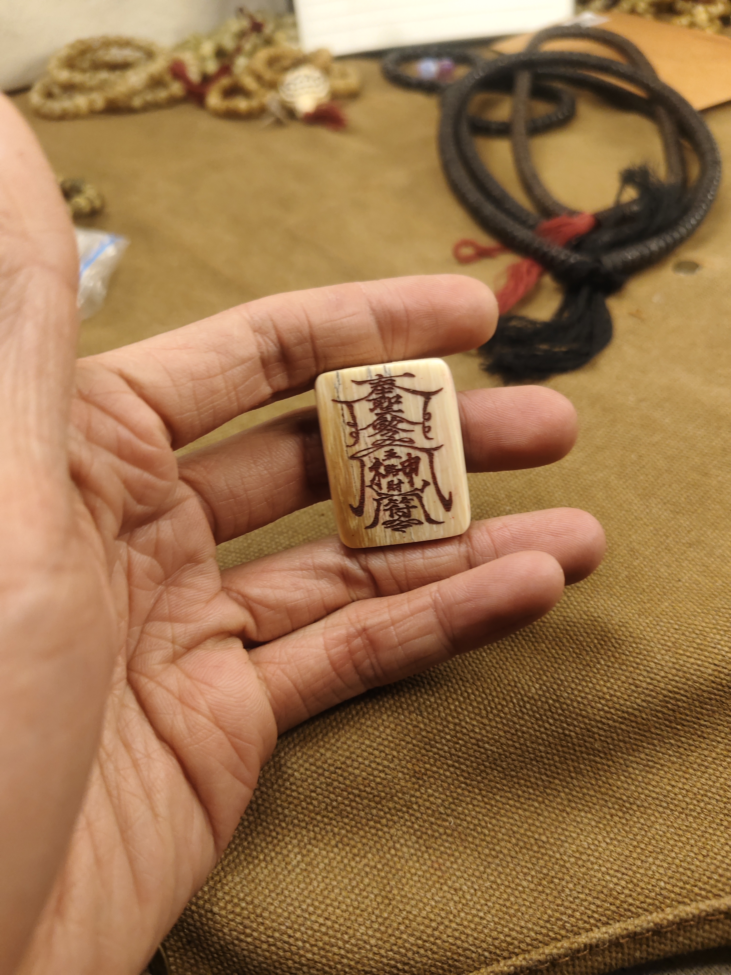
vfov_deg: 73.9
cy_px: 488
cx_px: 366
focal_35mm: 23
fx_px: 648
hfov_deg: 58.9
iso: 286
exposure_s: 1/100
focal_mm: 5.56
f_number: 1.88
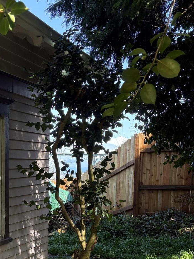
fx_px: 419
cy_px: 245
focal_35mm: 56
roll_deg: +1.2
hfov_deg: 24.6
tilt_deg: -8.2
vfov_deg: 32.2
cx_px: -11
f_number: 1.6
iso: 64
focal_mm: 5.96
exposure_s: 1/453
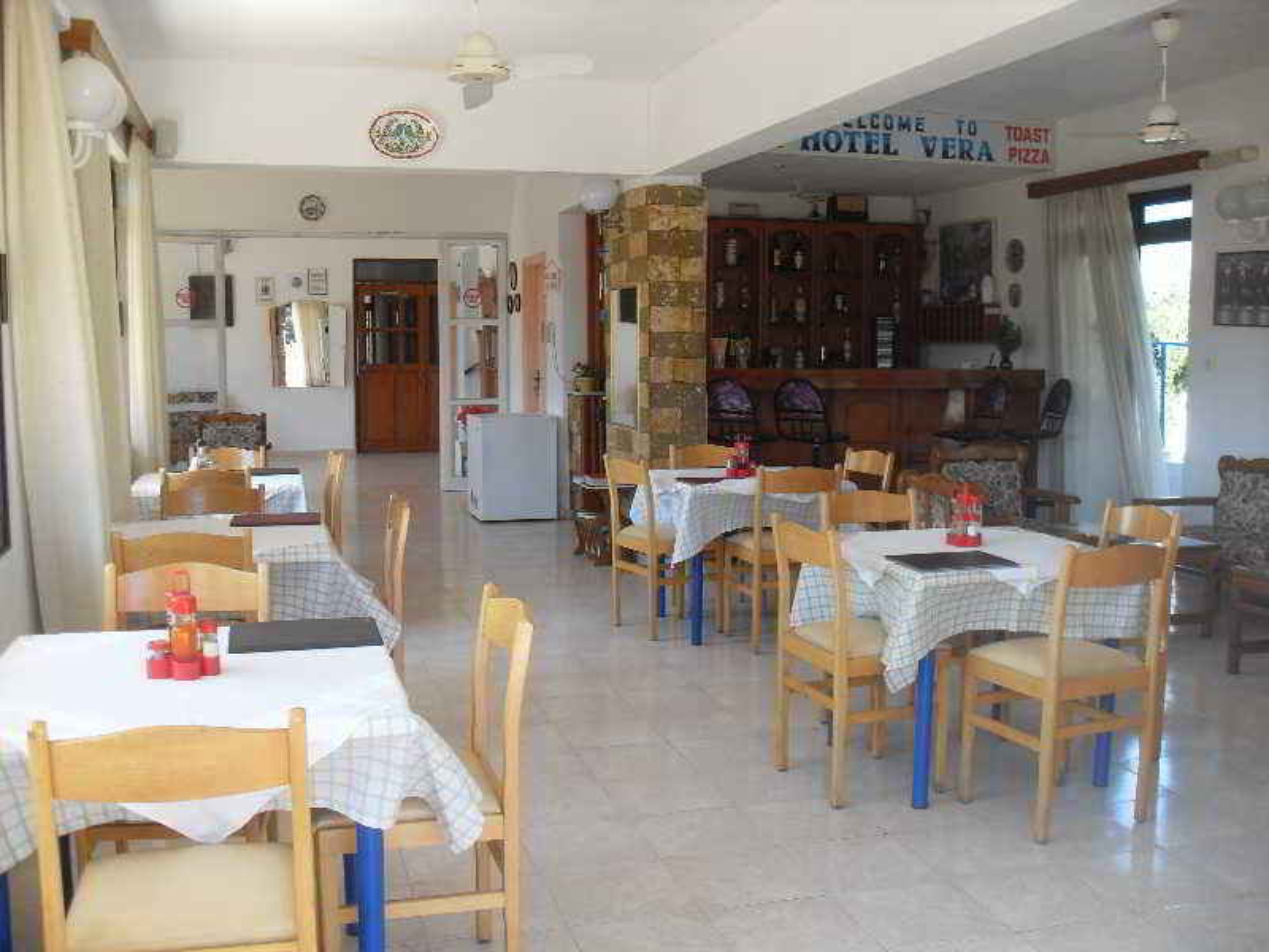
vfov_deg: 40.7
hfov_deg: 52.6
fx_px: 1283
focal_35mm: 35
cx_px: 634
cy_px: 476
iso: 80
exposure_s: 1/90
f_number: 2.8
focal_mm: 6.3
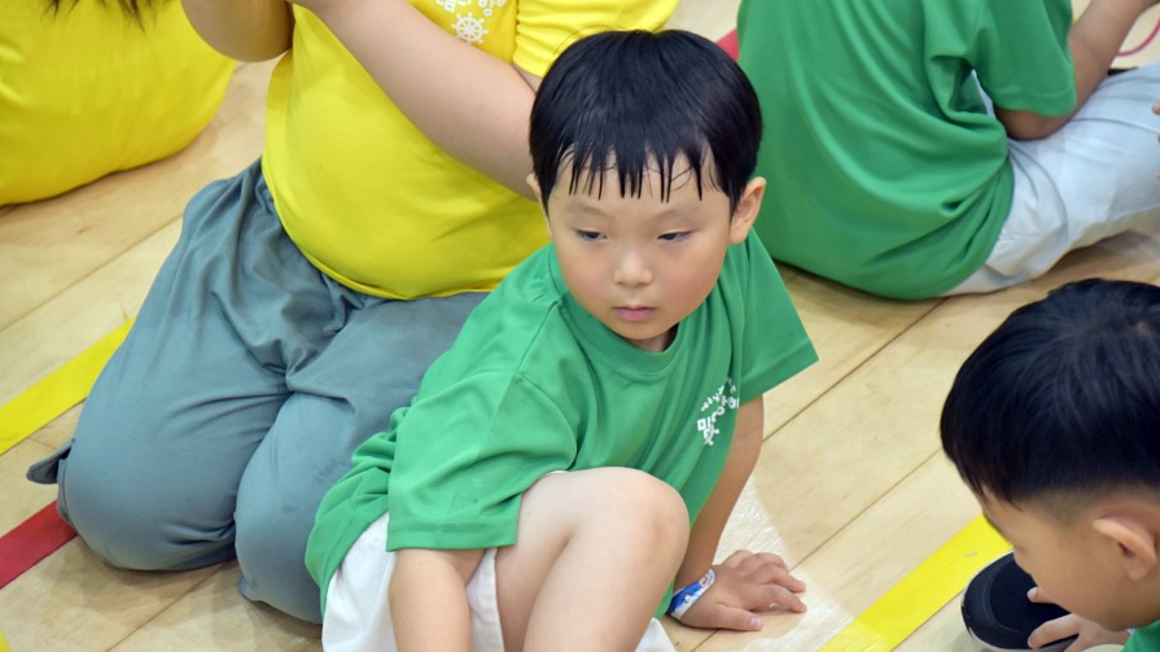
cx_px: 581
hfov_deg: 10.9
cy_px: 297
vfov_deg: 6.1
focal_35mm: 198
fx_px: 6074
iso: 1250
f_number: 6
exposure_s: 1/60
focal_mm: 125
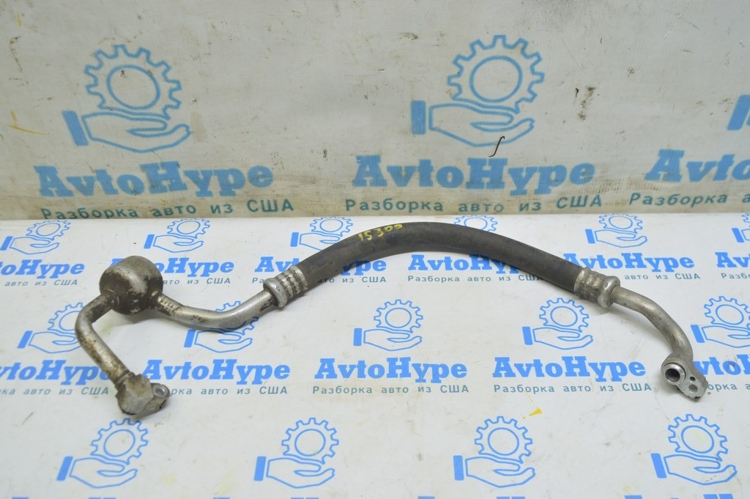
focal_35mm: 33
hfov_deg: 57.3
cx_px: 375
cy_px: 250
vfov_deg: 39.9
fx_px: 687
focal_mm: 22
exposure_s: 1/20
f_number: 5.6
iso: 400
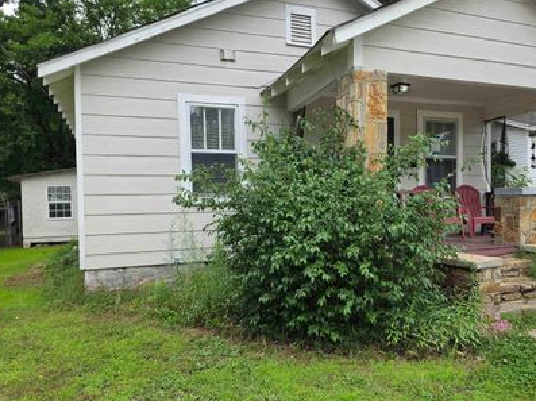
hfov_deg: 61.5
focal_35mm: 29
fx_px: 449
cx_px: 298
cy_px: 215
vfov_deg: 48.1
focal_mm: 6.5
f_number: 1.4
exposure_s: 1/1650
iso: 64
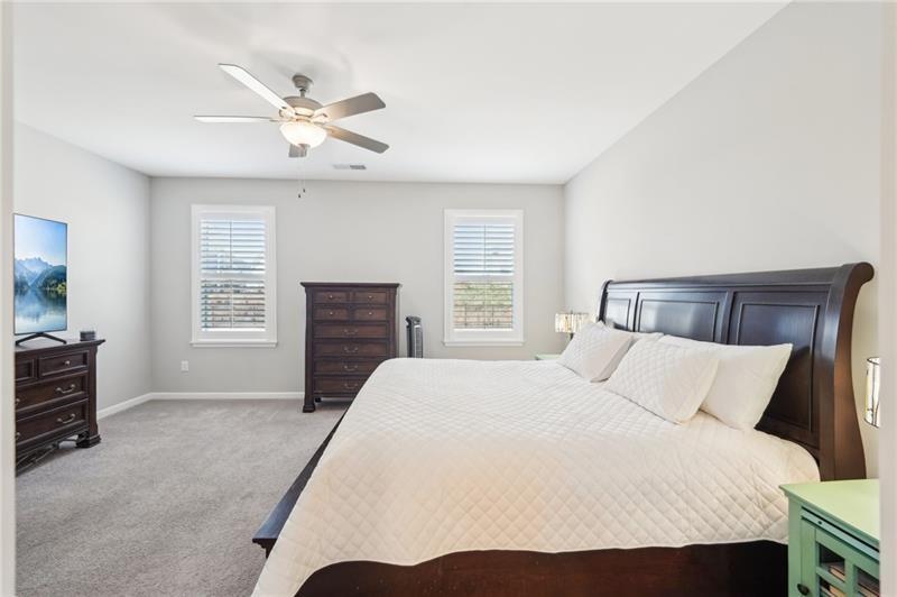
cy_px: 298
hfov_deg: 104.3
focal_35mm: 14
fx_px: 349
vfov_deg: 81.1
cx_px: 448
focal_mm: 14
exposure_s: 1/10
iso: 320
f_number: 8
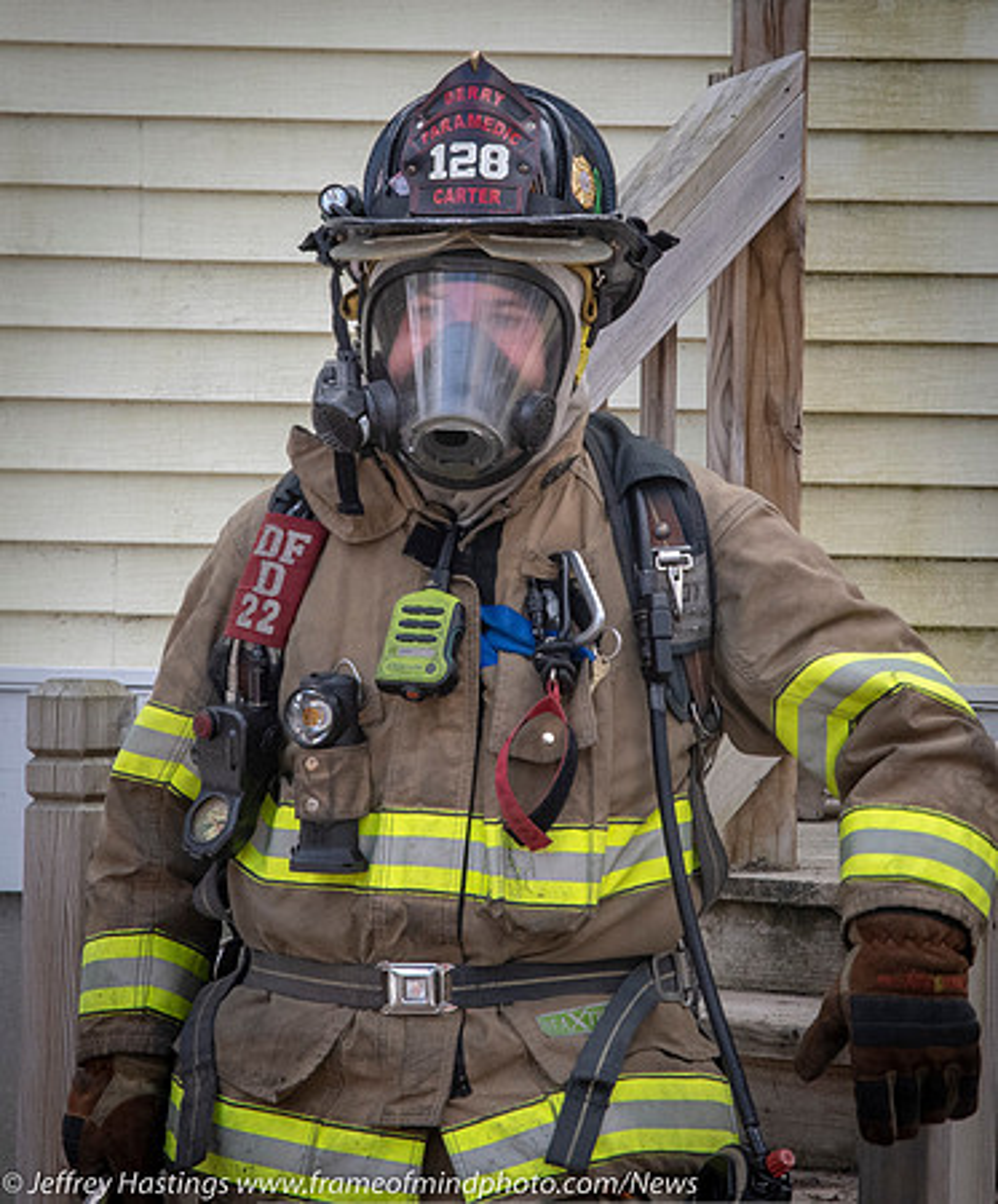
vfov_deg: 10.2
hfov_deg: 8.5
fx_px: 6713
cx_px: 518
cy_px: 397
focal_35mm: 186
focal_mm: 66
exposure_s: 1/250
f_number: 11
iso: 1000
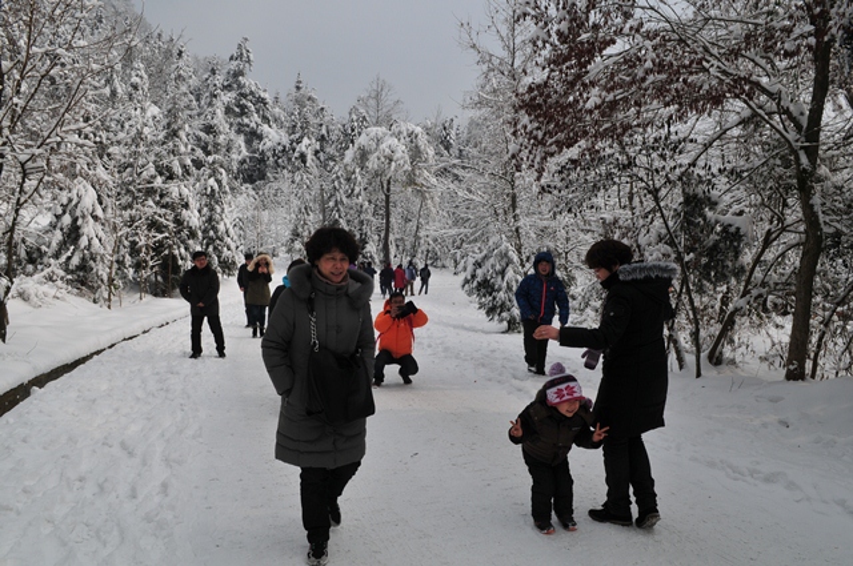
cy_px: 283
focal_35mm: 26
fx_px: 603
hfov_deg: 70.5
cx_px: 426
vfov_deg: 50.3
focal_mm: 17
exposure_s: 1/250
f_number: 14
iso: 200
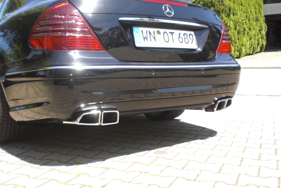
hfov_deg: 48.5
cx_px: 139
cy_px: 98
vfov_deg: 33.4
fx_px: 312
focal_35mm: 40
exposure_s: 1/250
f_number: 3.1
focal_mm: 6.3
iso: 64
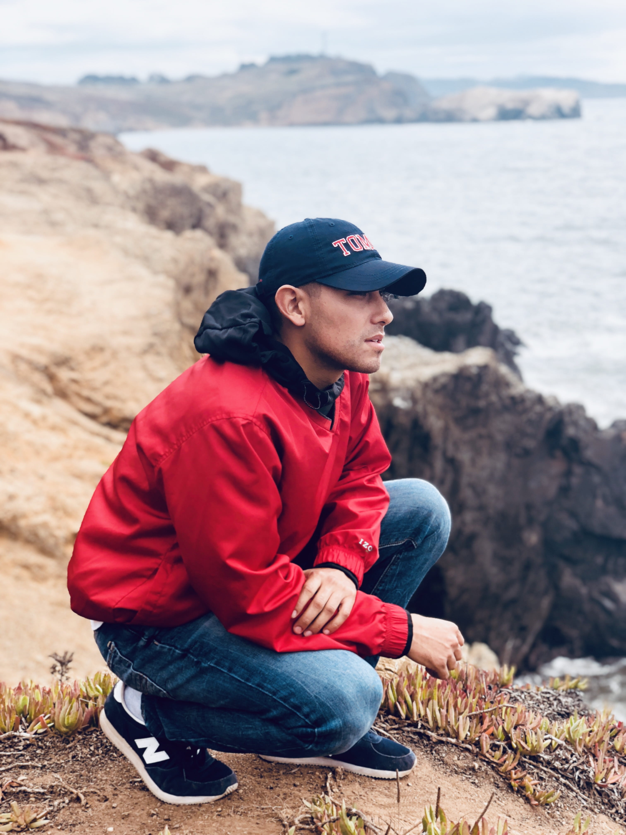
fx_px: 1254
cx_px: 313
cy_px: 418
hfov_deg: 28.0
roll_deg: +1.9
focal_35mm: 52
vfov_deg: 36.8
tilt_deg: -14.0
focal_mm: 6
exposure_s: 1/516
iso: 16
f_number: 2.4
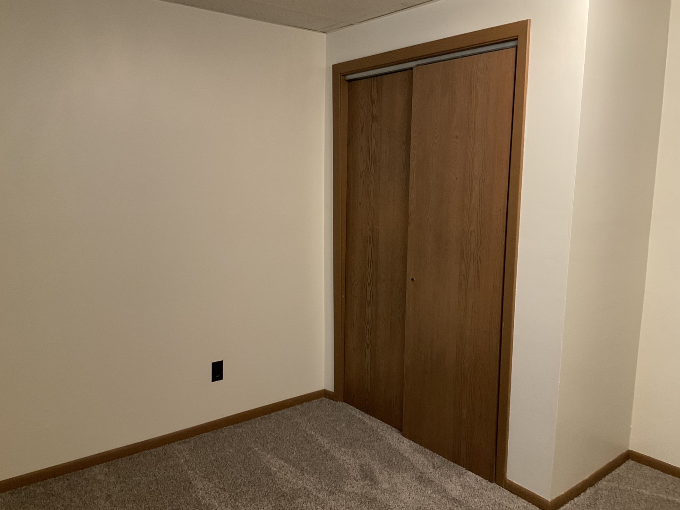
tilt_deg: -6.8
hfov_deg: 61.7
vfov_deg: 48.2
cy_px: 255
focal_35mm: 29
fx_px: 570
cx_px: 340
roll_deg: -1.2
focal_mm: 3
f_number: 1.8
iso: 200
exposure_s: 1/40
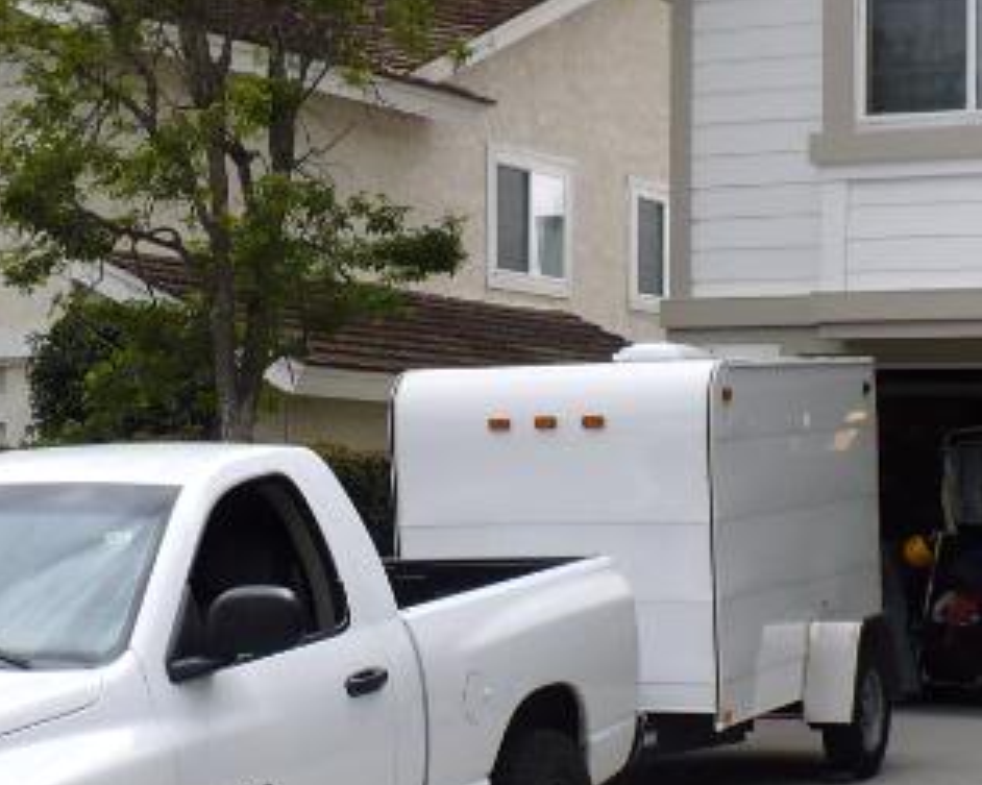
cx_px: 485
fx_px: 2673
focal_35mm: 92
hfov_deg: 20.8
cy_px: 713
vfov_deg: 16.5
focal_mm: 6.1
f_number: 2.8
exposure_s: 1/640
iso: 100
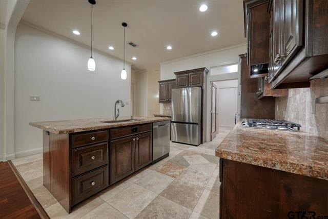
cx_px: 164
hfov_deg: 104.2
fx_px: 128
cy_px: 110
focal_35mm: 14
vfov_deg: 81.2
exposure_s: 1/1.6
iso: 500
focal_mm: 14
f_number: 9
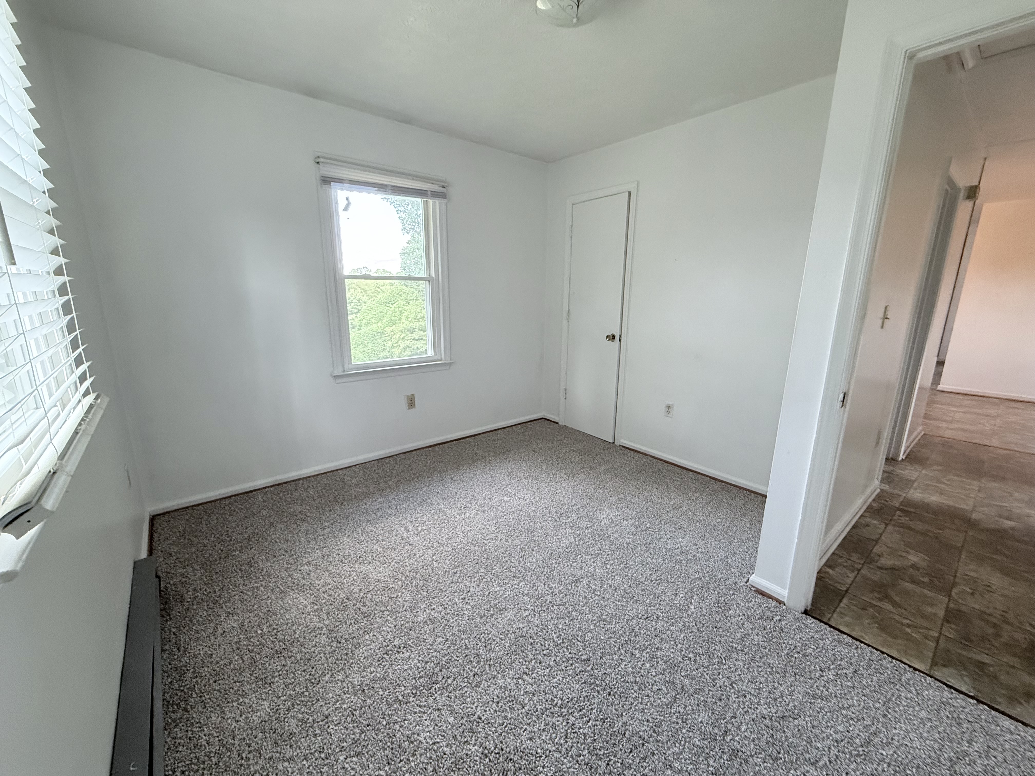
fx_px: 419
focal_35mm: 14
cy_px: 388
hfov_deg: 102.1
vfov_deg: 85.7
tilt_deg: -12.9
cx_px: 518
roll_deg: -0.6
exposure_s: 1/120
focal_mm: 2.22
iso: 500
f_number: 2.2
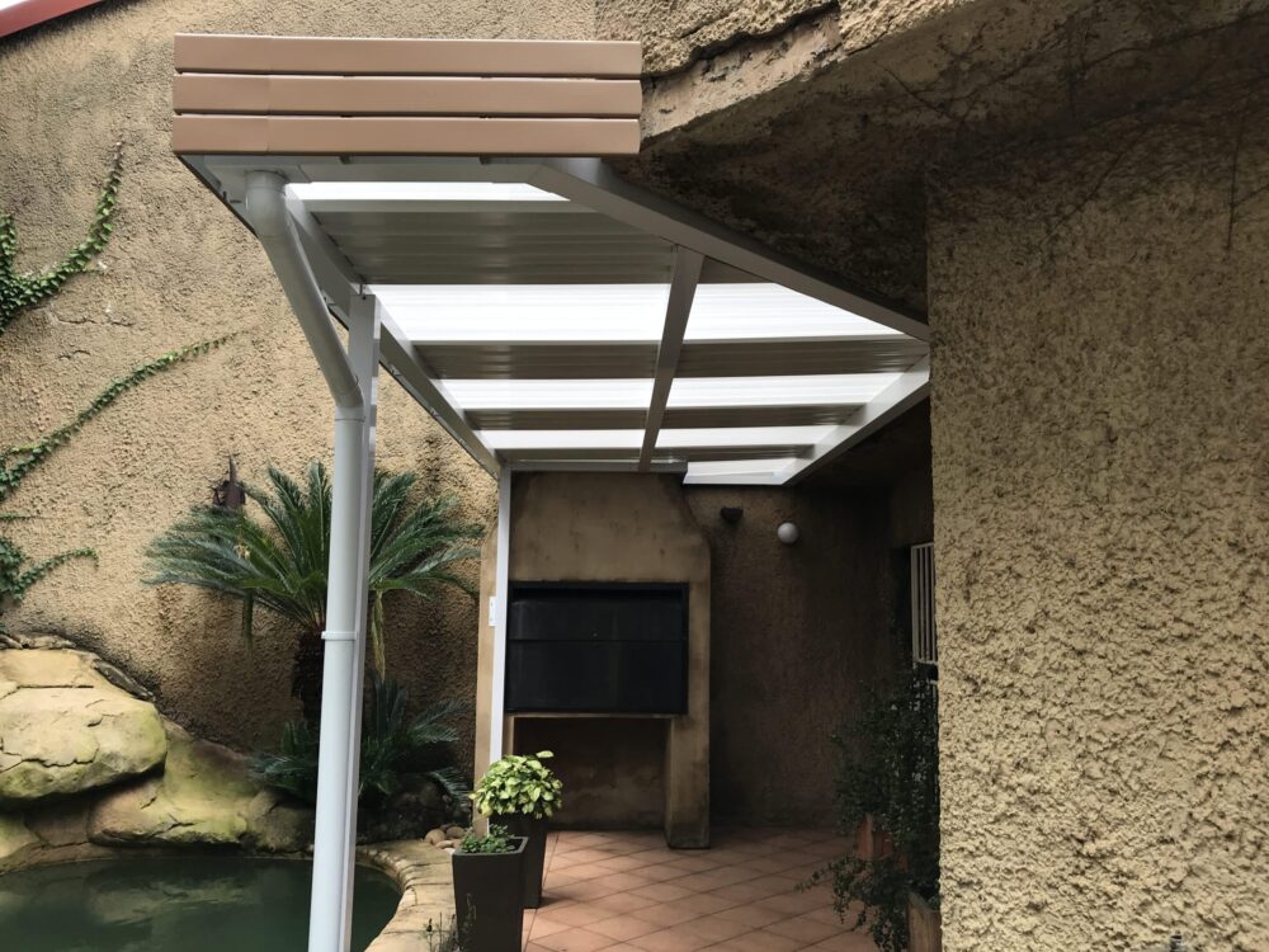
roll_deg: -0.1
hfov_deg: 63.4
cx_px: 634
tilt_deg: +4.9
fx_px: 1026
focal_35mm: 28
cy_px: 476
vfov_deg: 49.7
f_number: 1.8
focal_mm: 3.99
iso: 20
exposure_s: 1/297
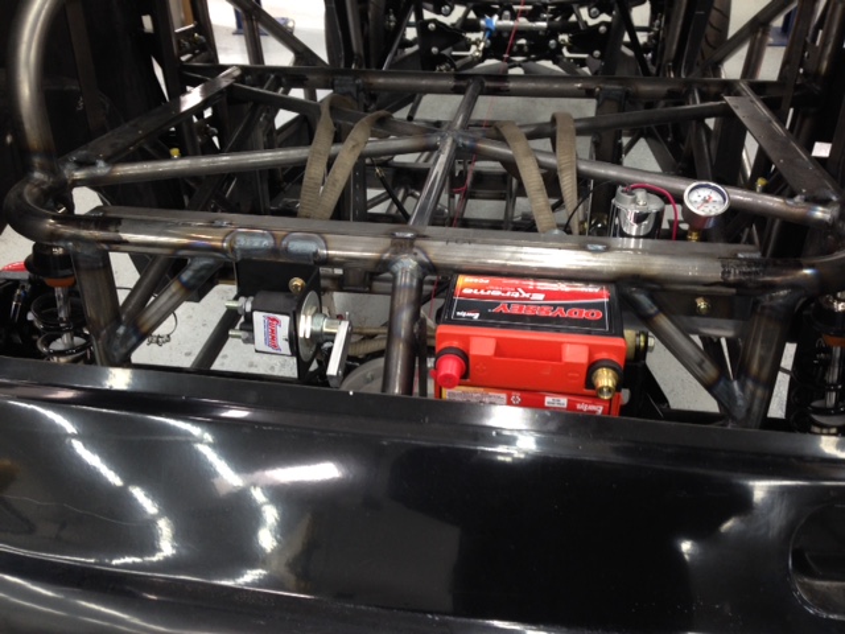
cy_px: 317
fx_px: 806
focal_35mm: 33
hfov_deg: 55.4
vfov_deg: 42.9
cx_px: 422
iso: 64
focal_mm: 4.12
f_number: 2.4
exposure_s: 1/20
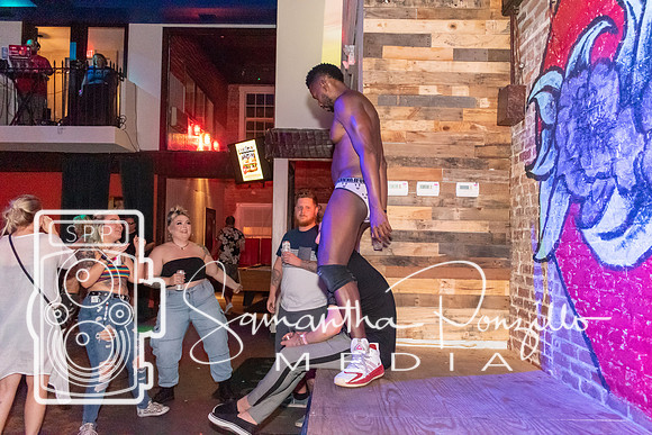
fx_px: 543
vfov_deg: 43.6
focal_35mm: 30
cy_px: 218
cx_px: 326
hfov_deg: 61.9
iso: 6400
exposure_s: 1/60
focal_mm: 20
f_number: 3.5
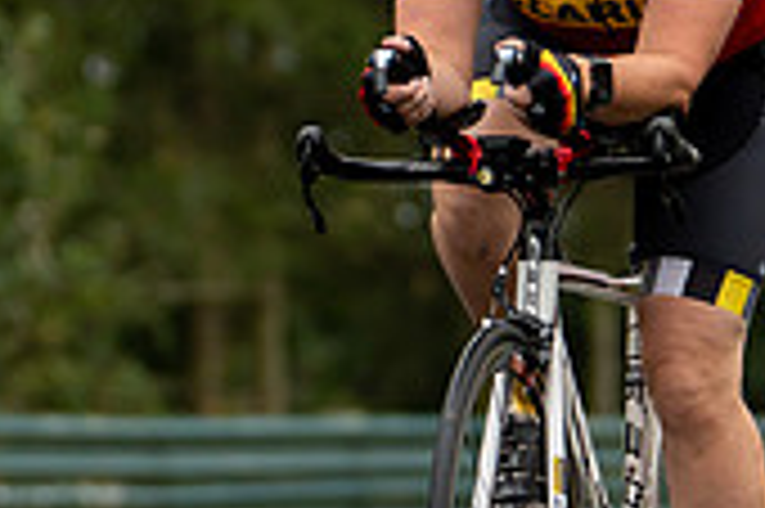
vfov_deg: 2.9
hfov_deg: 4.3
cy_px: 276
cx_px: 597
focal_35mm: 476
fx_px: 10105
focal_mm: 107
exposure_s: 1/1000
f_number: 2.8
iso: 500
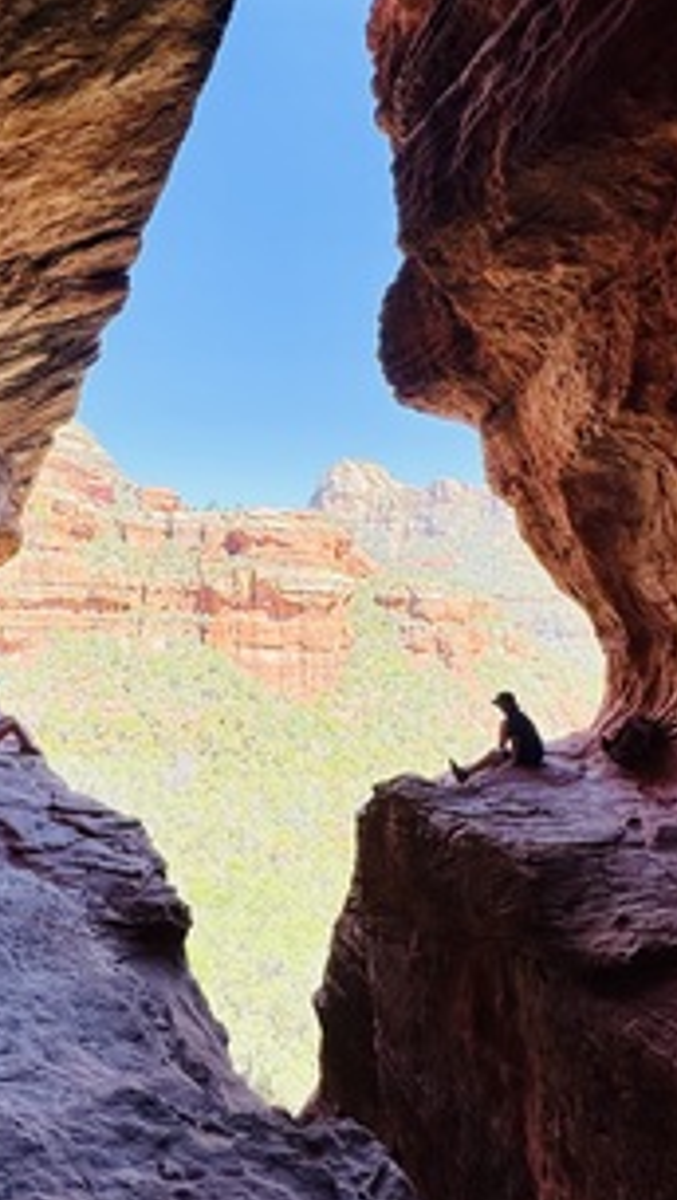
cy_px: 441
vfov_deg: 70.6
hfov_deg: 43.7
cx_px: 213
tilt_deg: +12.3
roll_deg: -0.4
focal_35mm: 26
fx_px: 828
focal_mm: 2.22
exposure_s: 1/260
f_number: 2.2
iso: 40
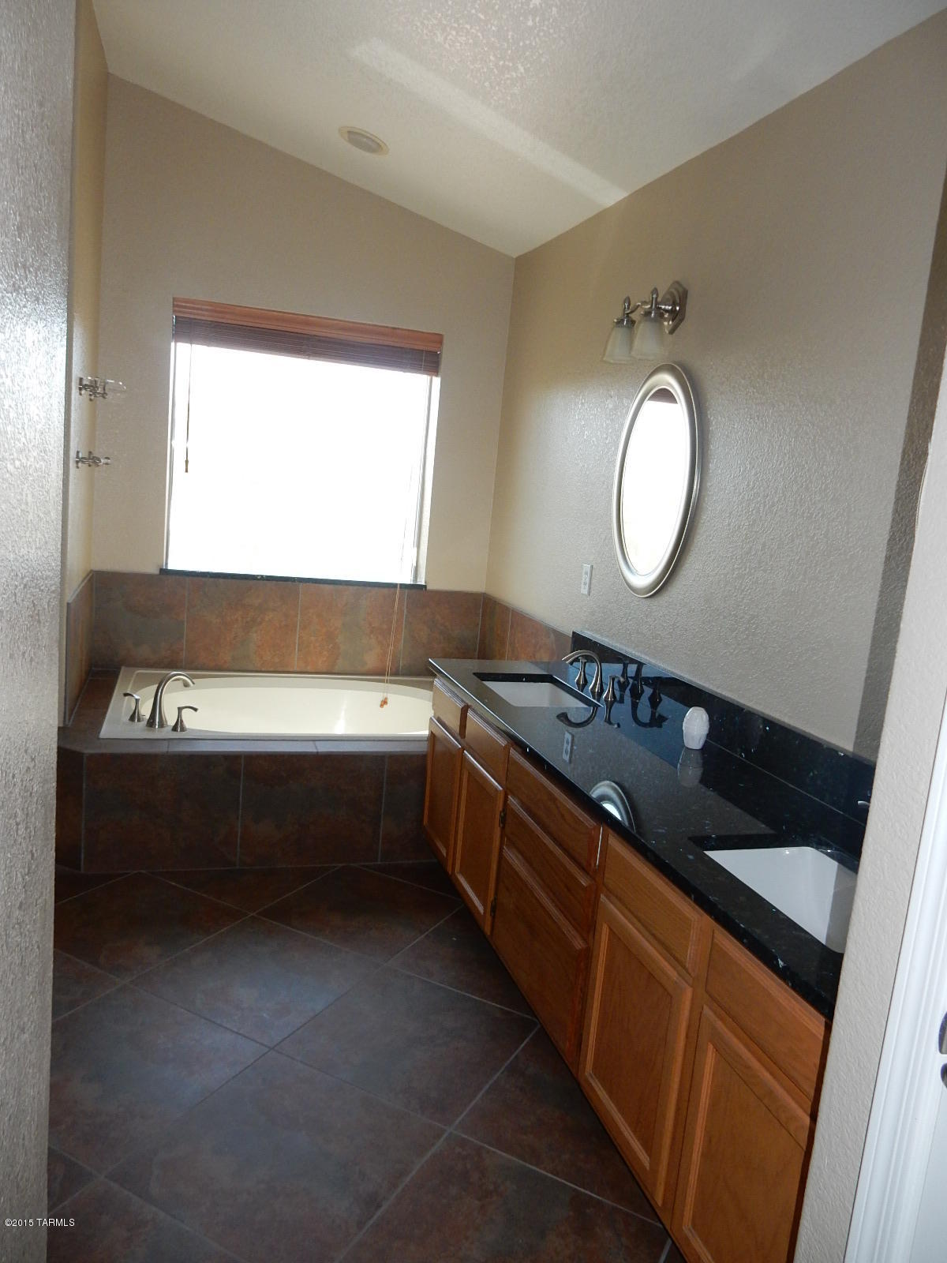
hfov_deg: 54.9
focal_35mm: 25
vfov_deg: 69.4
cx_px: 474
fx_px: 912
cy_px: 632
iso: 200
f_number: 3.7
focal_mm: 4.5
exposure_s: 1/30
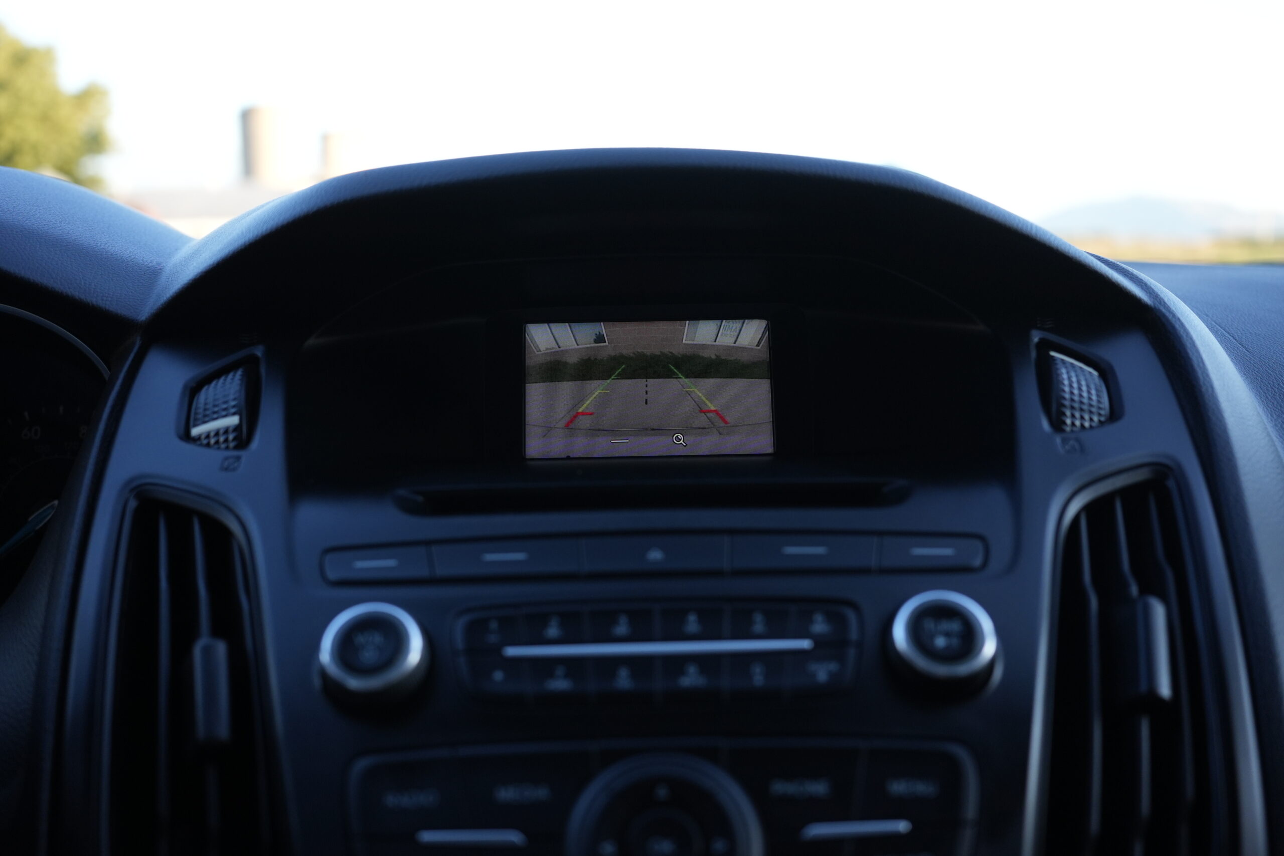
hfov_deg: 54.4
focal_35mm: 35
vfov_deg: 37.9
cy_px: 428
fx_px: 1248
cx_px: 642
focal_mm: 35
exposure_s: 1/250
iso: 800
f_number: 4
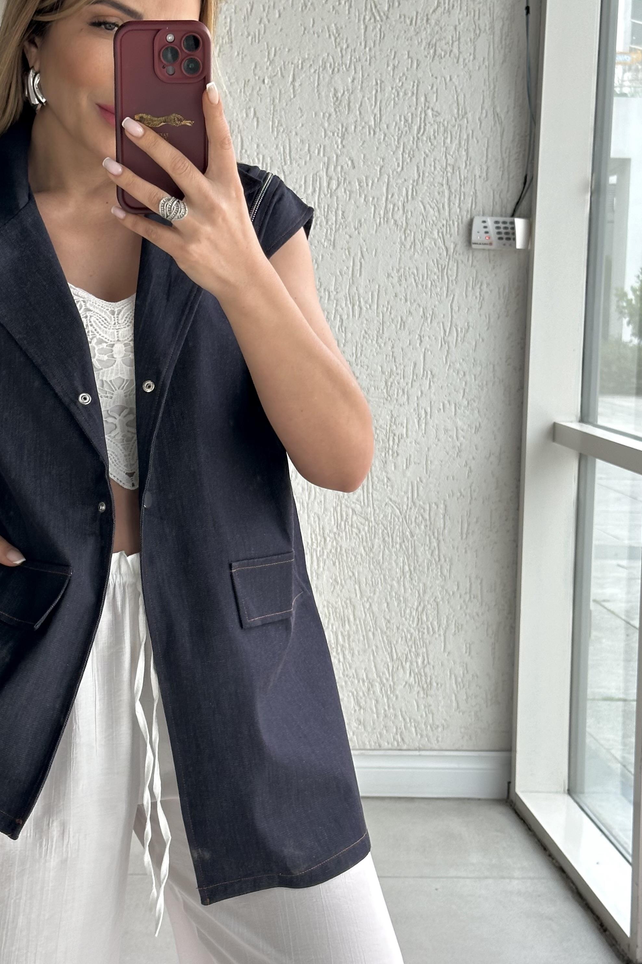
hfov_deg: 19.9
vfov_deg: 29.7
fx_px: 1819
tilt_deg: -16.5
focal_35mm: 68
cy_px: 464
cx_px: 195
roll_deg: -1.1
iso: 50
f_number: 1.78
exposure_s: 1/245
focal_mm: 6.86
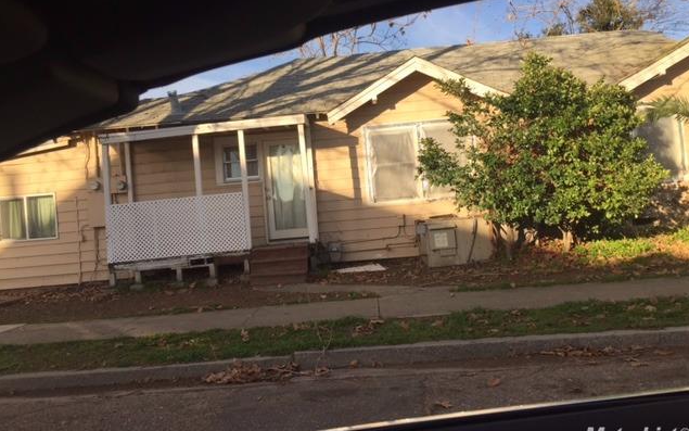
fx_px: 582
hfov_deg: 61.2
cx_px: 345
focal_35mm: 31
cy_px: 188
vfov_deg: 40.5
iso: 32
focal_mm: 4.15
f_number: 2.2
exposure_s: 1/1041
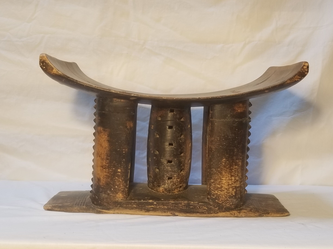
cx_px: 166
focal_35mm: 26
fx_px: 250
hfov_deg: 67.3
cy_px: 124
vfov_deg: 53.1
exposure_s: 1/50
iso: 100
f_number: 1.7
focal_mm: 4.25
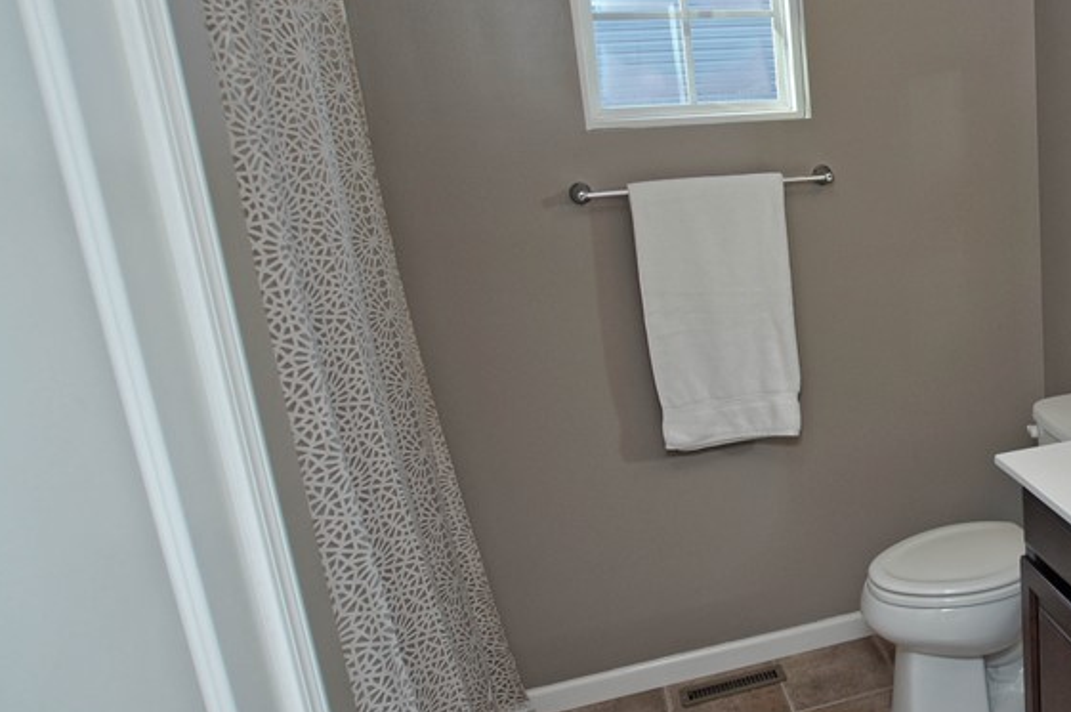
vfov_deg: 41.1
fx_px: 950
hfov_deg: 51.3
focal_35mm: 32
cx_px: 983
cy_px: 351
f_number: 4.5
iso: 100
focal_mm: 11
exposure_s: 1/60
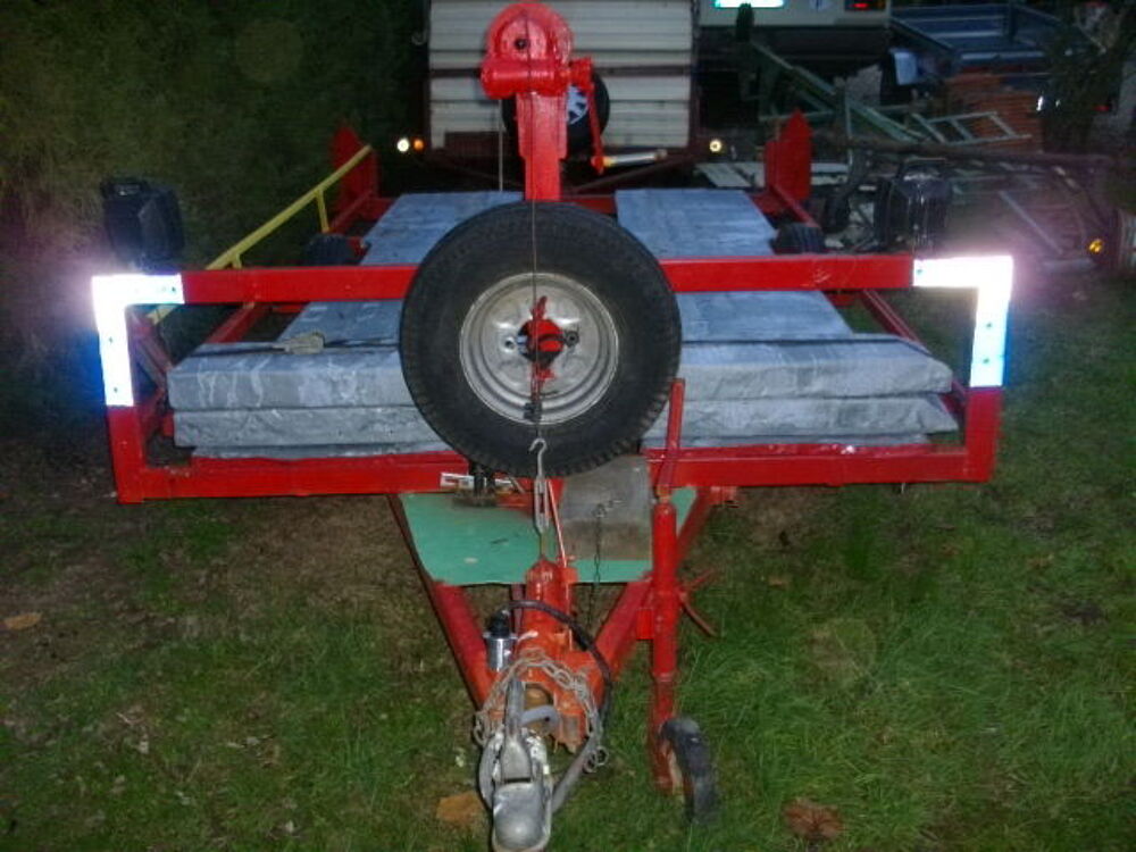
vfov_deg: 38.7
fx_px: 1214
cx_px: 568
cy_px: 426
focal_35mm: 37
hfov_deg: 50.1
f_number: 2.8
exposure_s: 1/30
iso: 200
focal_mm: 6.2
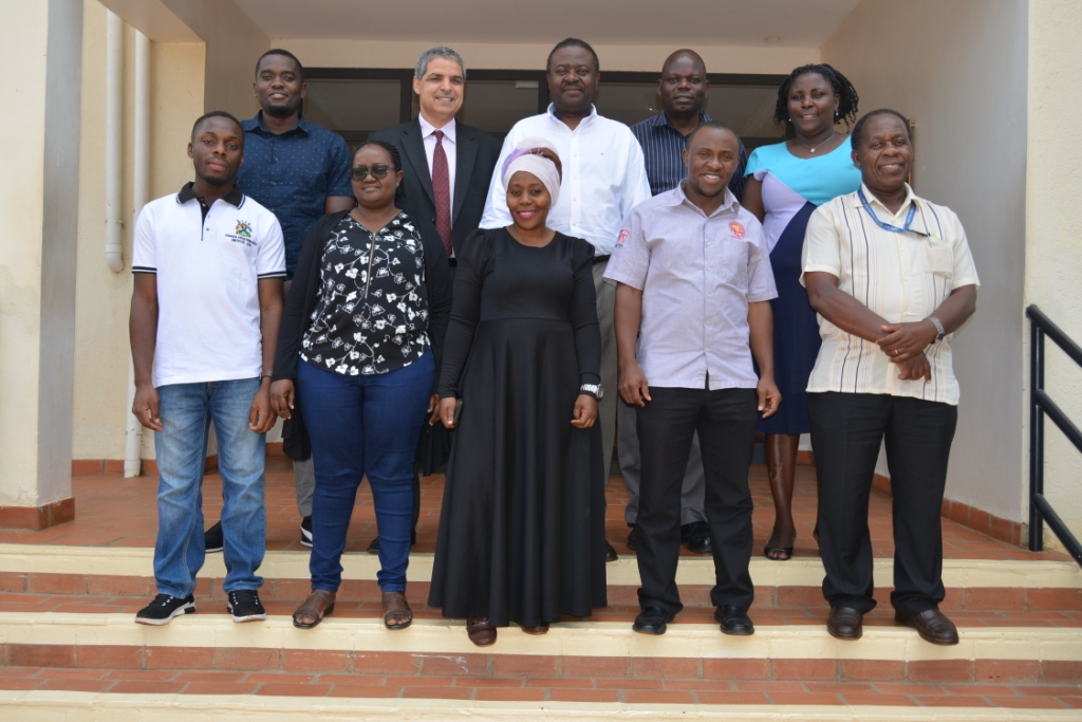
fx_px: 1037
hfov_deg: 55.1
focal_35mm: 34
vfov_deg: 38.4
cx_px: 541
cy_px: 361
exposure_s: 1/200
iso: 100
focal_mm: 23
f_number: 5.6
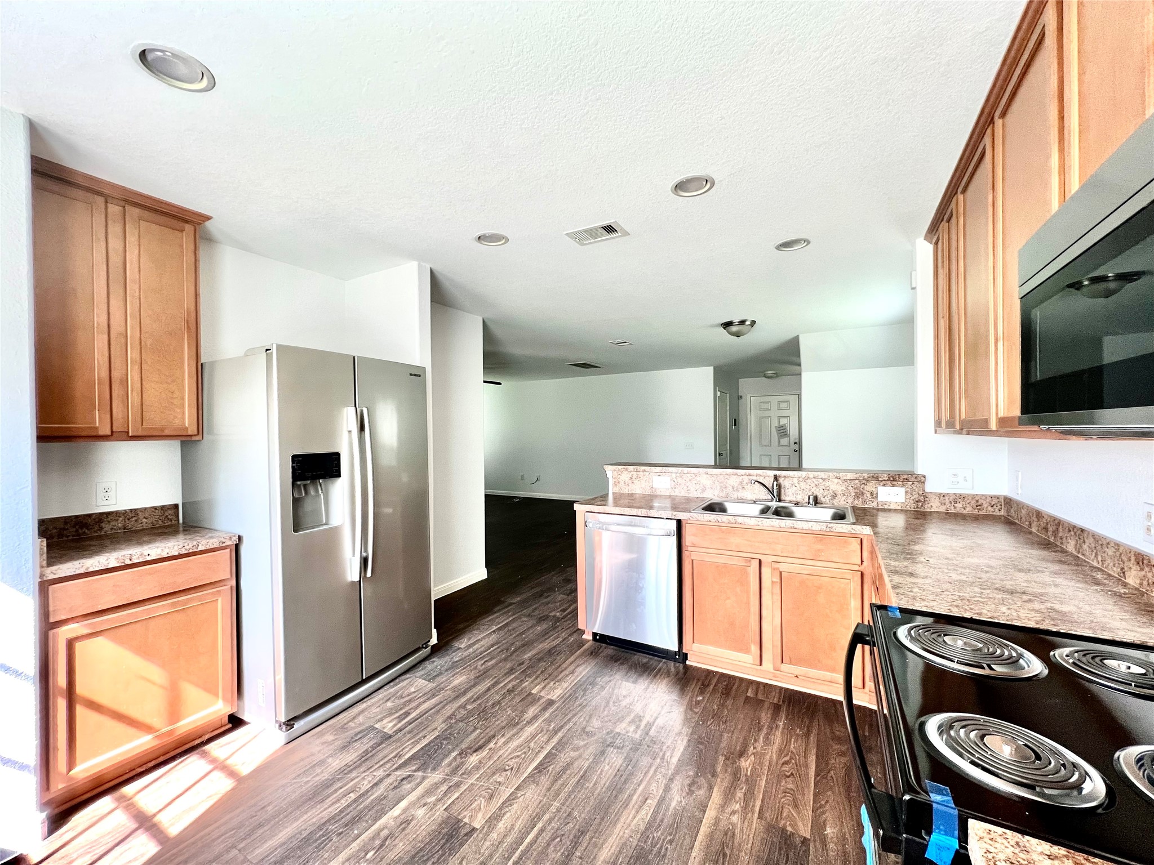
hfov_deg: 106.2
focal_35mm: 13
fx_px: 433
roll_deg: +0.6
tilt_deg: +0.0
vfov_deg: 89.9
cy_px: 432
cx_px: 577
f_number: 1.8
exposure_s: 1/99
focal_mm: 1.57
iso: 200
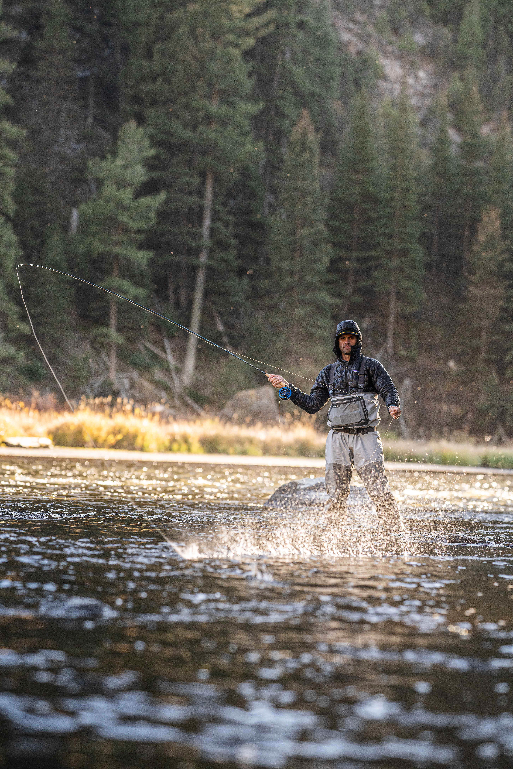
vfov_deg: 15.2
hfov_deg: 10.2
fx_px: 2884
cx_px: 256
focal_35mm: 135
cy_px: 384
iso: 1250
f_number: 2.8
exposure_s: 1/800
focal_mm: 135
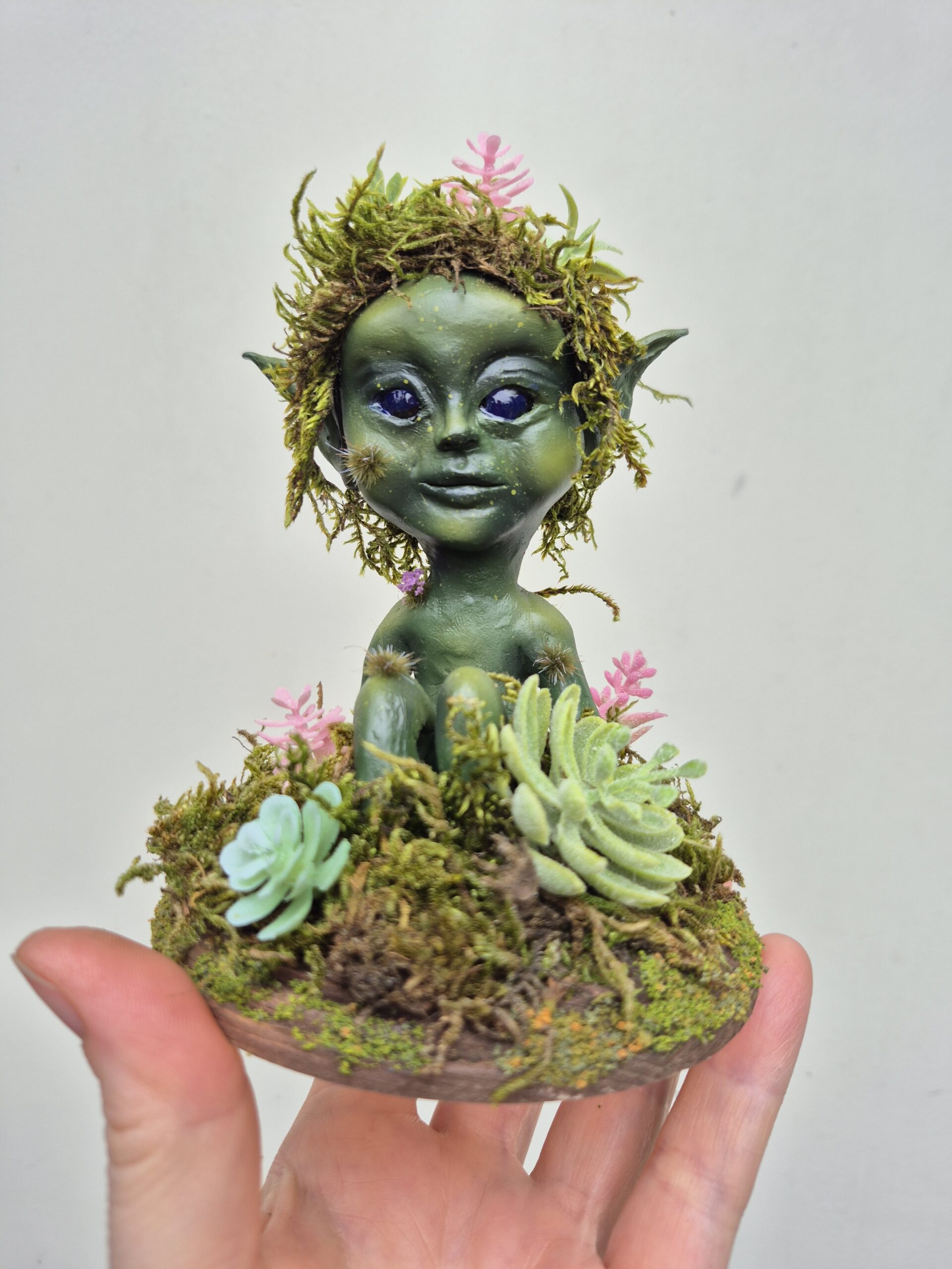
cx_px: 476
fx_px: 843
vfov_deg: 73.9
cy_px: 634
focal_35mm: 23
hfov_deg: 58.9
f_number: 1.8
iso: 25
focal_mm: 5.4
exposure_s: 1/382
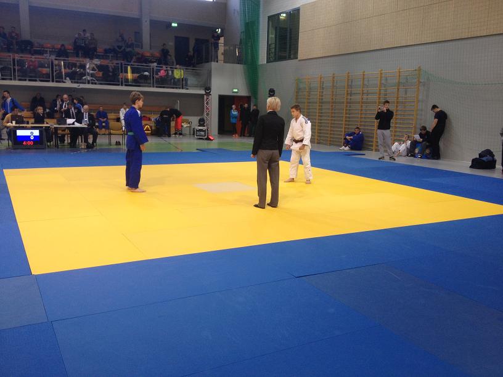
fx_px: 509
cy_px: 188
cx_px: 252
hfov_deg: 52.6
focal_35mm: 35
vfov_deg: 40.7
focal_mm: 4.28
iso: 64
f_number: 2.4
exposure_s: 1/33
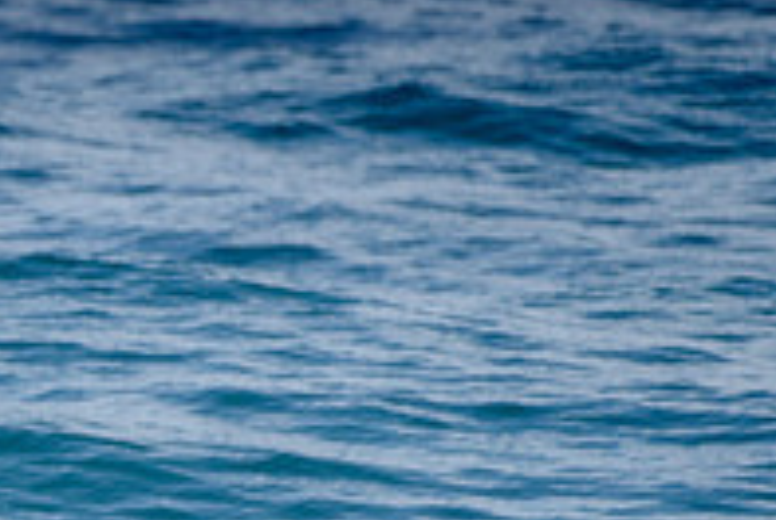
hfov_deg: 1.1
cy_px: 612
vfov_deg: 0.8
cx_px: -452
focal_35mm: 1804
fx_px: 38944
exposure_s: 1/2000
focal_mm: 500
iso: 110
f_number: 5.6
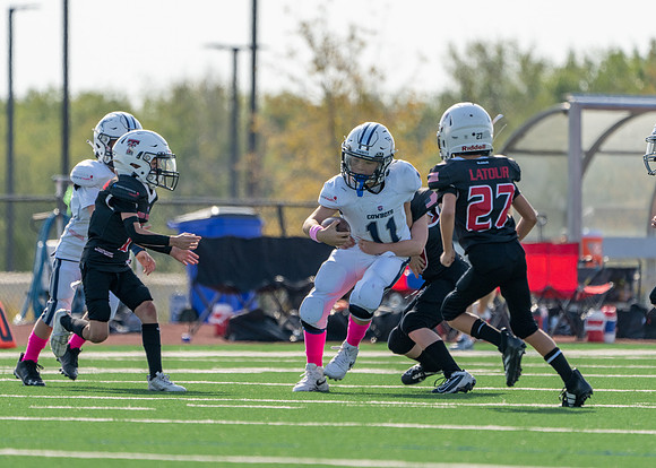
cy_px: 231
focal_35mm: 505
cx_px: 308
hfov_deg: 4.0
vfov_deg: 2.9
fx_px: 9407
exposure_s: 1/1250
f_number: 5.6
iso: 200
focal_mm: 400
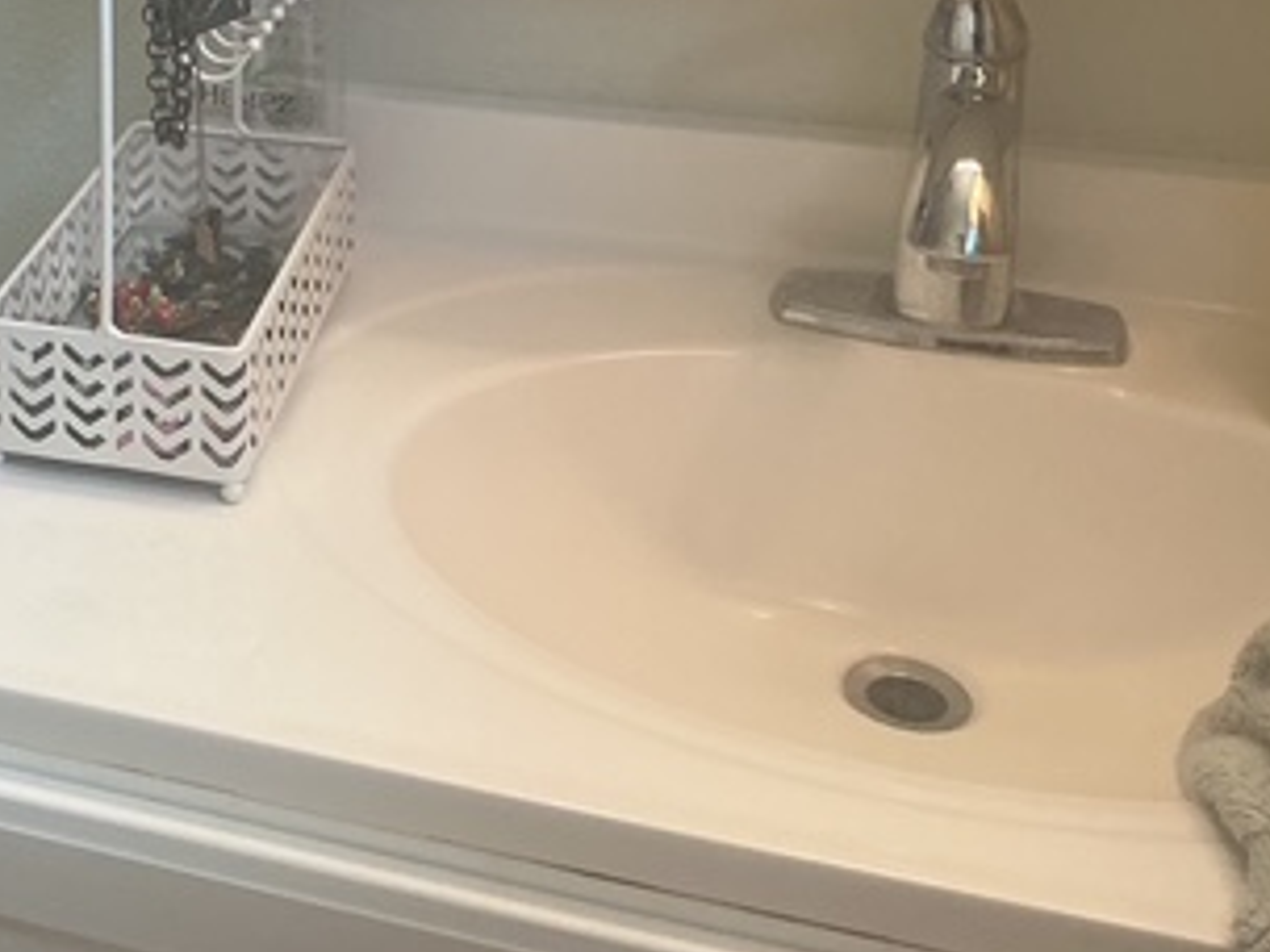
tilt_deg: -20.0
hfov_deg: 29.7
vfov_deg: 23.4
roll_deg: +4.6
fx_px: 2238
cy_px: 96
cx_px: 17
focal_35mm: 61
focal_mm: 3
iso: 64
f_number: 1.8
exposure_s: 1/60
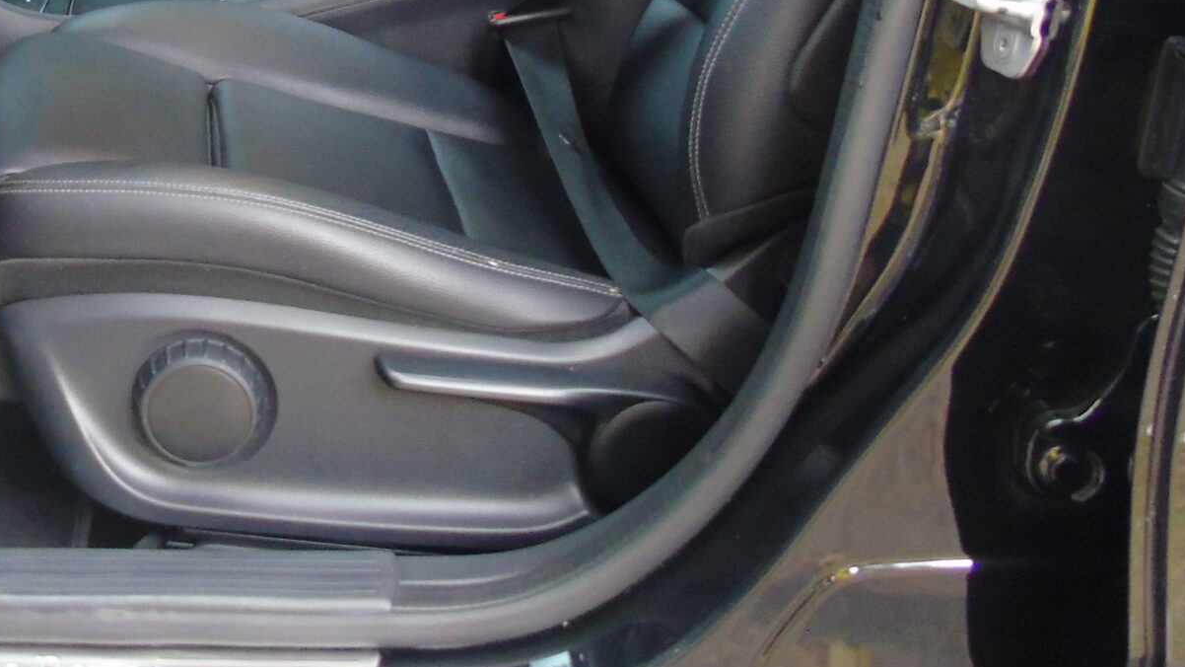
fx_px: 1822
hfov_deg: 33.8
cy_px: -131
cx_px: 86
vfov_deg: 19.5
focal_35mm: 58
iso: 400
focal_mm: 4.4
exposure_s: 1/30
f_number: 3.4
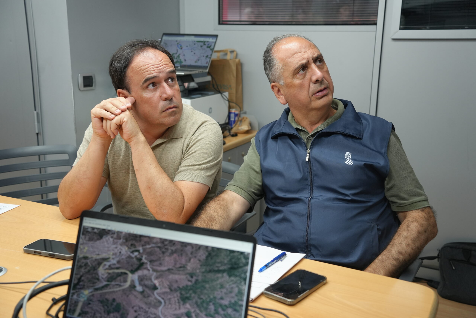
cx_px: 238
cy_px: 159
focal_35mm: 40
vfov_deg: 33.4
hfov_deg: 48.5
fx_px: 529
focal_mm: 40
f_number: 4
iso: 1250
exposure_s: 1/160
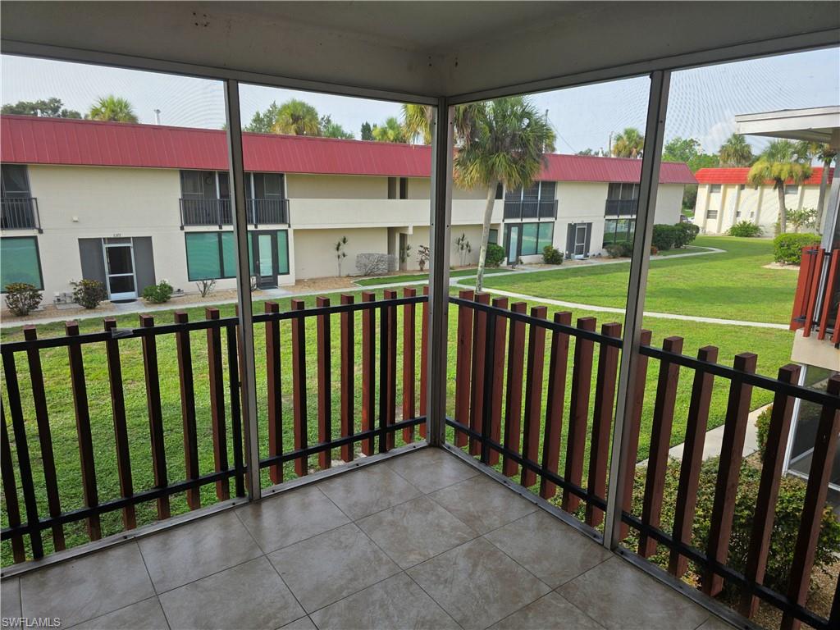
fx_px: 558
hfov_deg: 73.9
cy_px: 315
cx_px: 420
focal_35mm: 23
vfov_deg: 58.9
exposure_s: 1/359
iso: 25
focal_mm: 6.3
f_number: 1.7
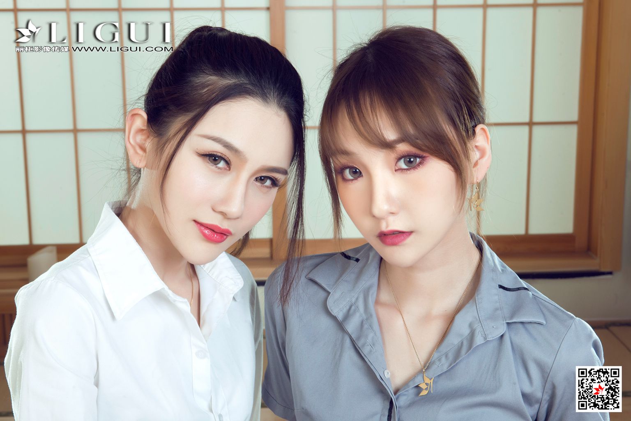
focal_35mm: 66
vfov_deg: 20.6
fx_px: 1157
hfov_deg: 30.5
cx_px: 316
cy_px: 210
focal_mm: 66
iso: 500
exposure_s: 1/125
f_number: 13
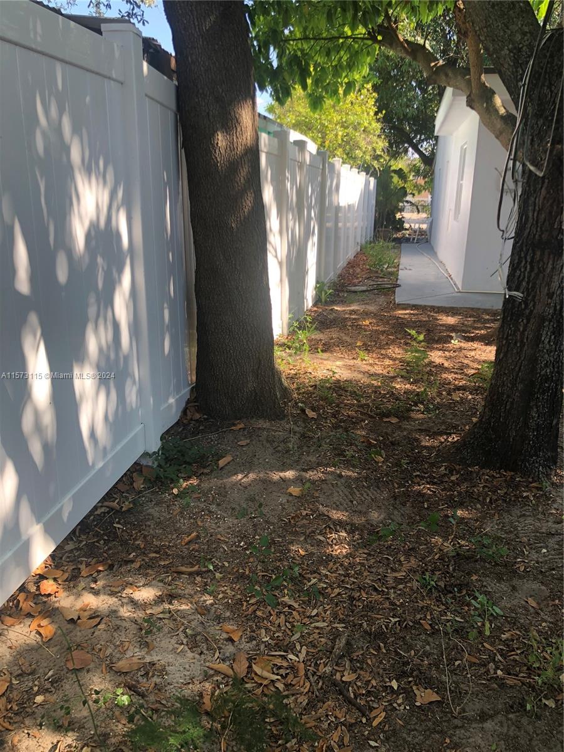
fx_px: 608
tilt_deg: -15.8
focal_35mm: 28
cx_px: 282
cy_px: 376
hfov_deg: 49.7
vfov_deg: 63.4
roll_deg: -2.5
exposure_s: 1/167
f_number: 1.8
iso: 20
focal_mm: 4
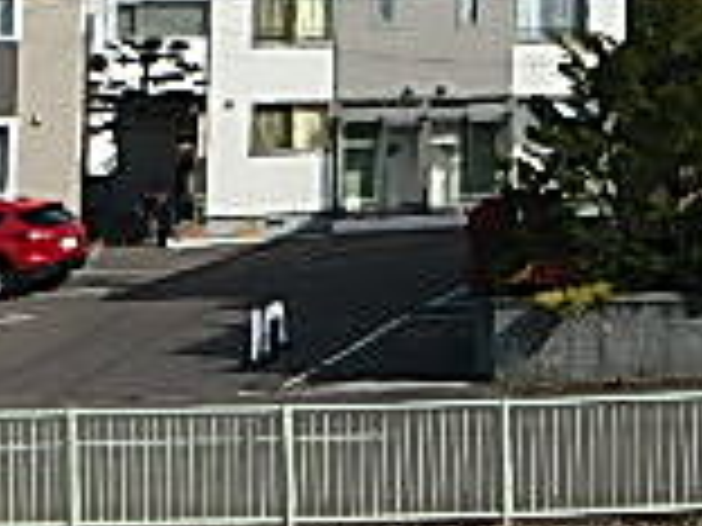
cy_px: -130
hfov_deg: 19.6
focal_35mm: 86
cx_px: 1066
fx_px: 1744
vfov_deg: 16.4
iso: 125
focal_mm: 3.7
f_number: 6
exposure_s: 1/500
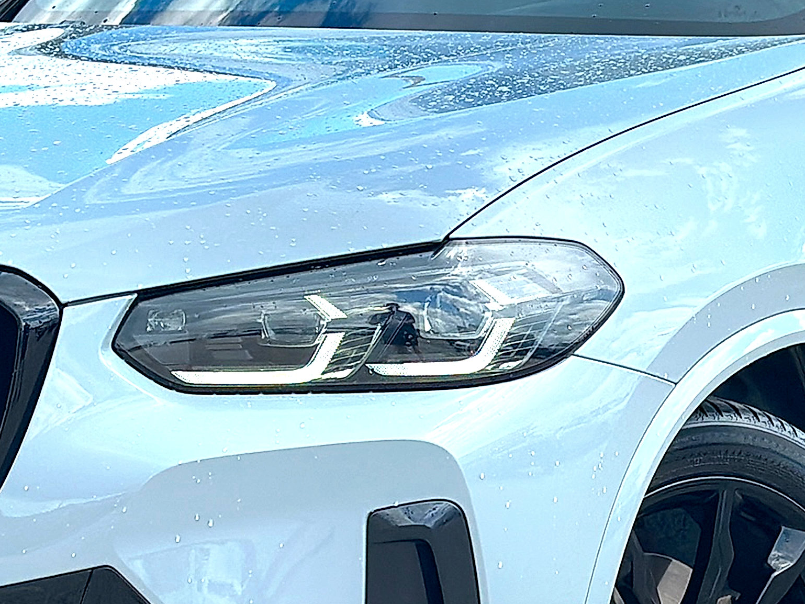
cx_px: 397
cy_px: 295
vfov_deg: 14.2
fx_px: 2419
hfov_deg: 18.9
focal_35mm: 104
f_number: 1.78
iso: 64
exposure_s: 1/2212
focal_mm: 6.86
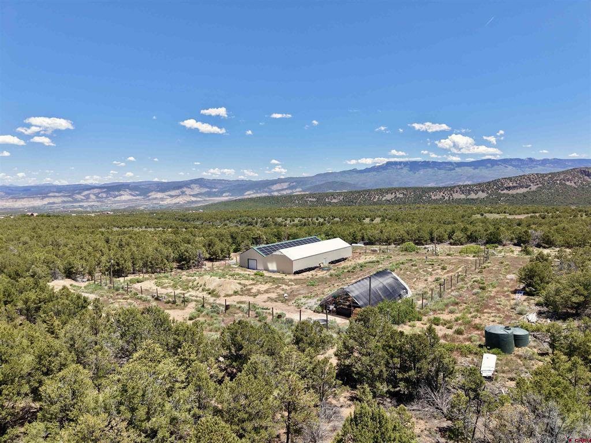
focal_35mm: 24
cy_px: 222
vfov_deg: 56.8
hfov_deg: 71.6
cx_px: 296
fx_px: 410
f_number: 1.8
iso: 140
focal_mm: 8.67
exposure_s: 1/2500
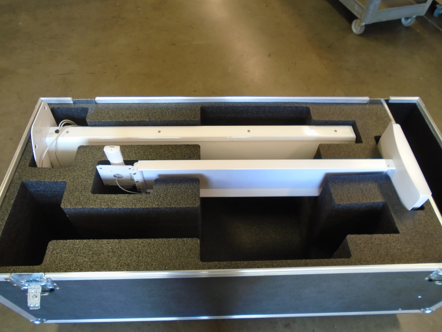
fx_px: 332
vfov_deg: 53.1
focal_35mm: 26
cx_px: 221
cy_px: 166
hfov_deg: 67.3
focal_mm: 4.6
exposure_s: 1/30
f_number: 3.2
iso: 160
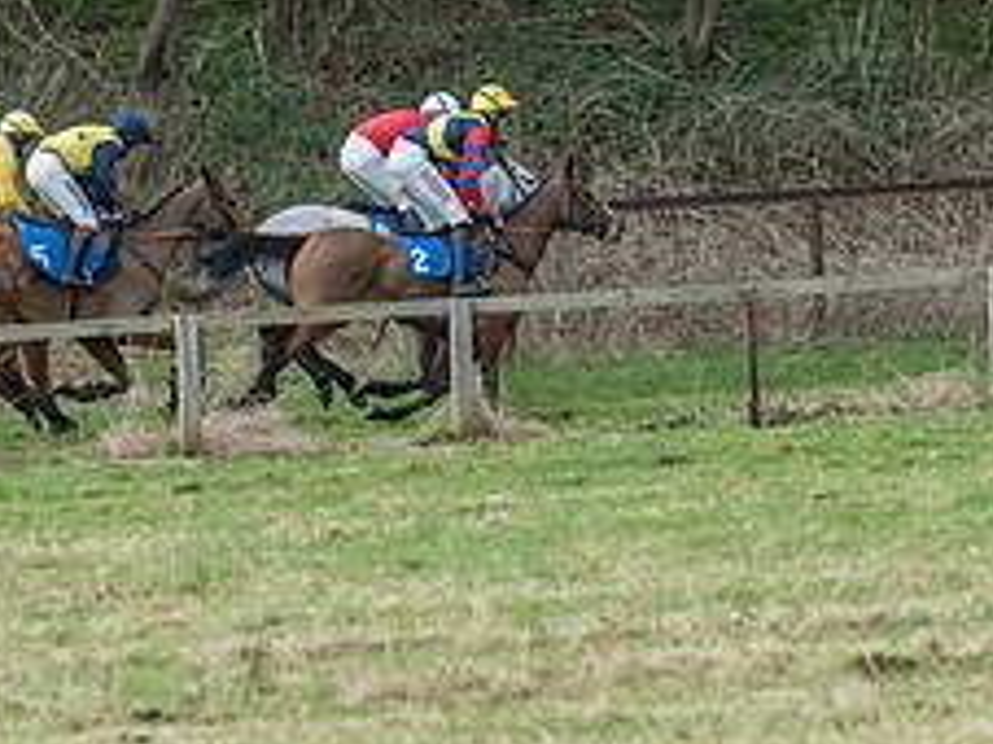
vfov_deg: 2.3
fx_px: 18206
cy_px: 238
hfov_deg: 3.1
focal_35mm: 635
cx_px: 656
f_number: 4
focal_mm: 200
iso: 800
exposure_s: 1/1000
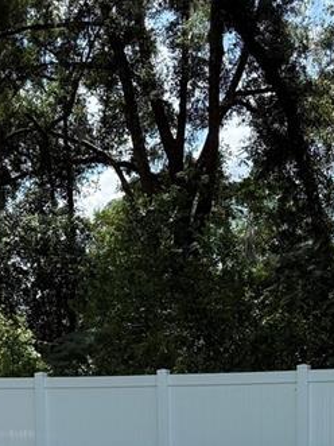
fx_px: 1120
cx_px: 93
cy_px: 570
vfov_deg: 20.6
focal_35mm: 87
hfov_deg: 16.9
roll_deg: +1.5
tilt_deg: -7.4
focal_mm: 6.76
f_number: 1.78
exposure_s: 1/3425
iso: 80
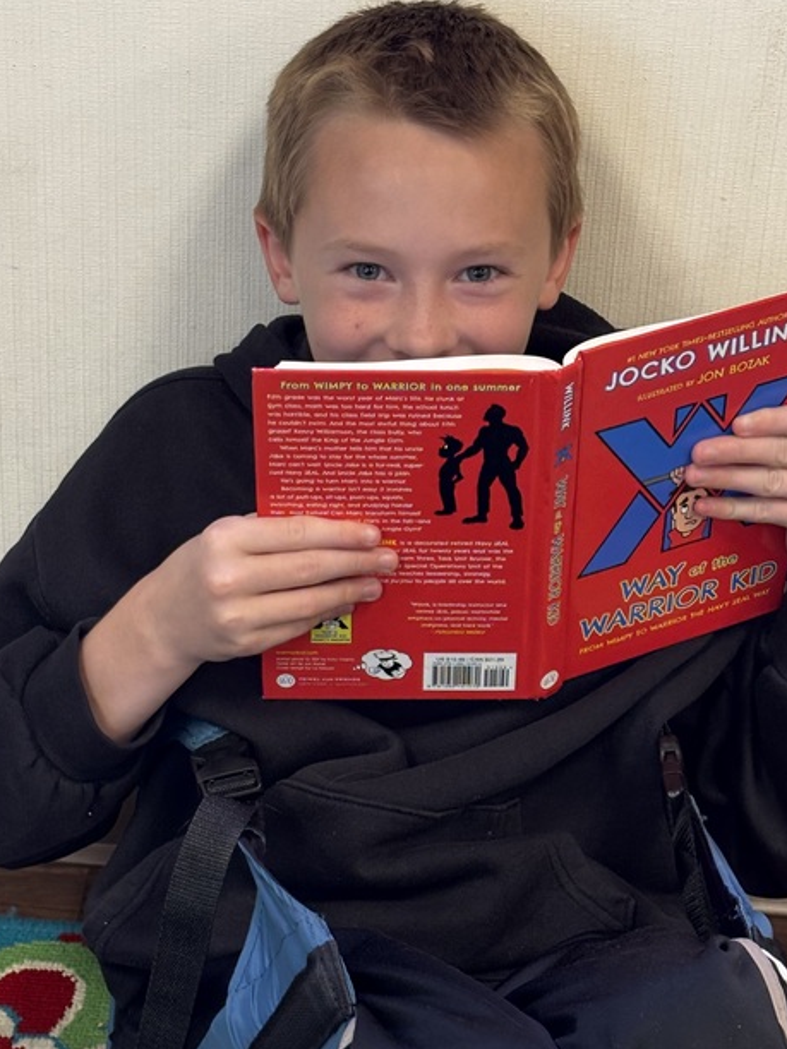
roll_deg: -2.5
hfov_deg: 16.9
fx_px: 2637
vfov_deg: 22.5
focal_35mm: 87
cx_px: 279
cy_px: 555
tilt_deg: -28.9
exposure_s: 1/60
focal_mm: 5.96
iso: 125
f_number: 1.6
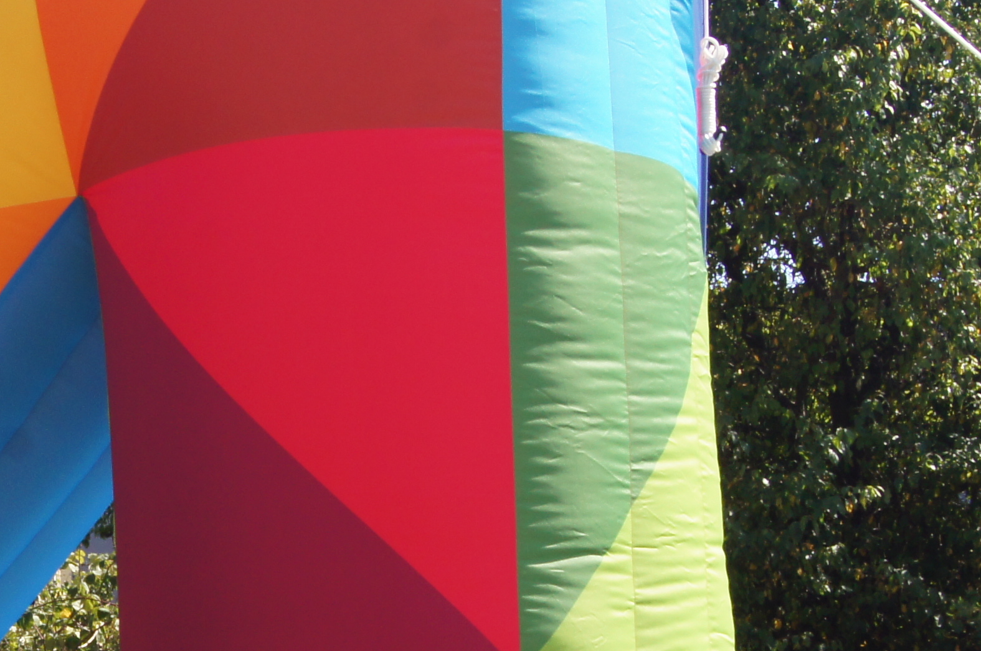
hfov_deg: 15.3
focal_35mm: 131
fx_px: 3565
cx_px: -105
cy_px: 551
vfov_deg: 10.4
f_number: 14
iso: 100
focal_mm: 28
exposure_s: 1/80
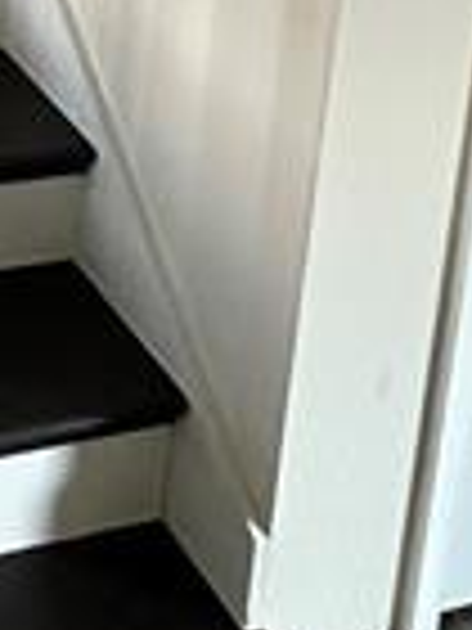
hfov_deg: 17.6
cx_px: -184
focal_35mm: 77
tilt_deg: -5.9
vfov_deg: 19.8
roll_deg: -5.5
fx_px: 1400
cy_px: -454
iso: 640
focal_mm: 2.22
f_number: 2.2
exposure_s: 1/50
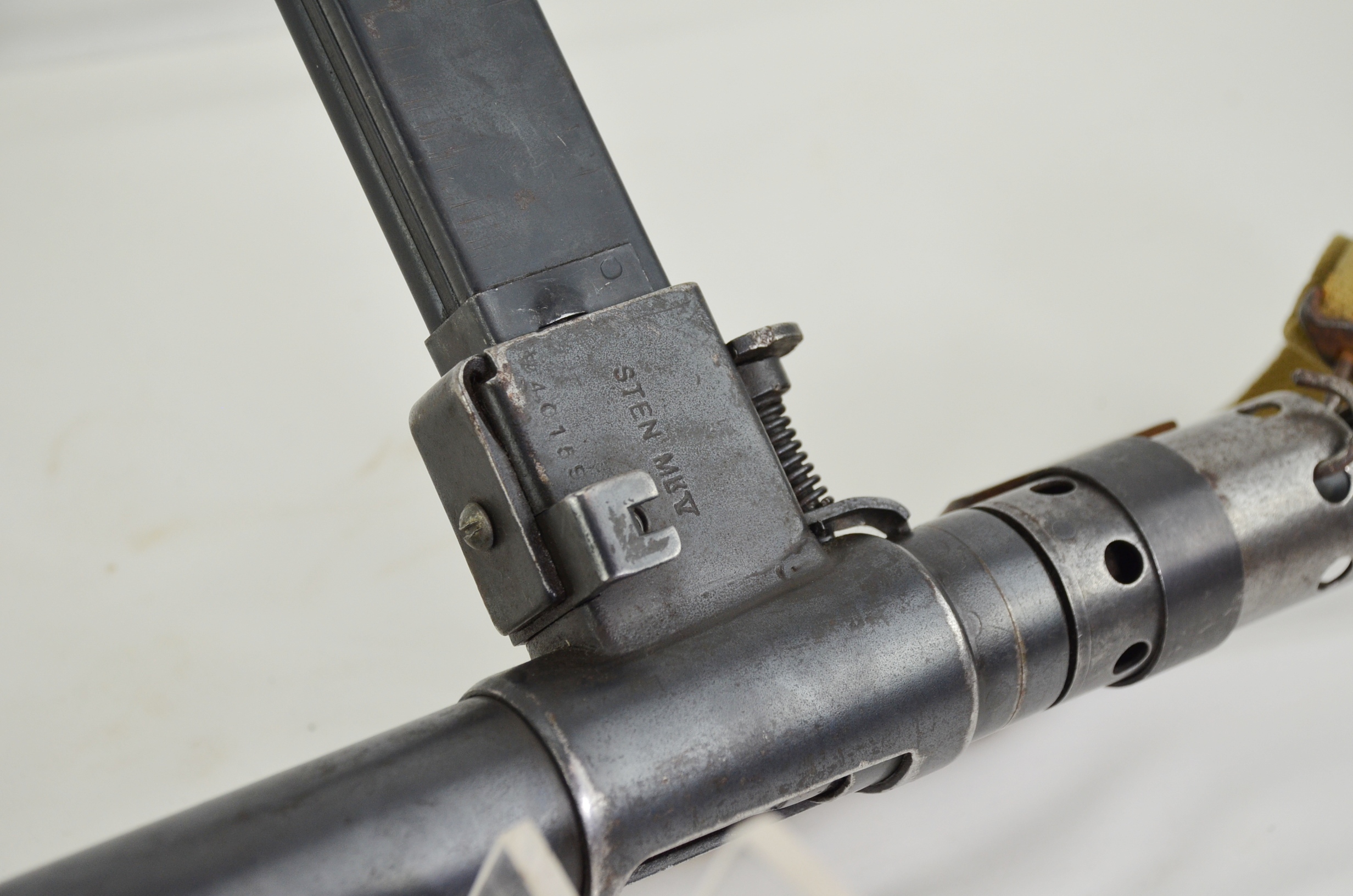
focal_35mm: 93
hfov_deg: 22.0
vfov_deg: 14.6
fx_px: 3488
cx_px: 676
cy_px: 448
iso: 720
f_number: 5
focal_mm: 62
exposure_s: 1/250
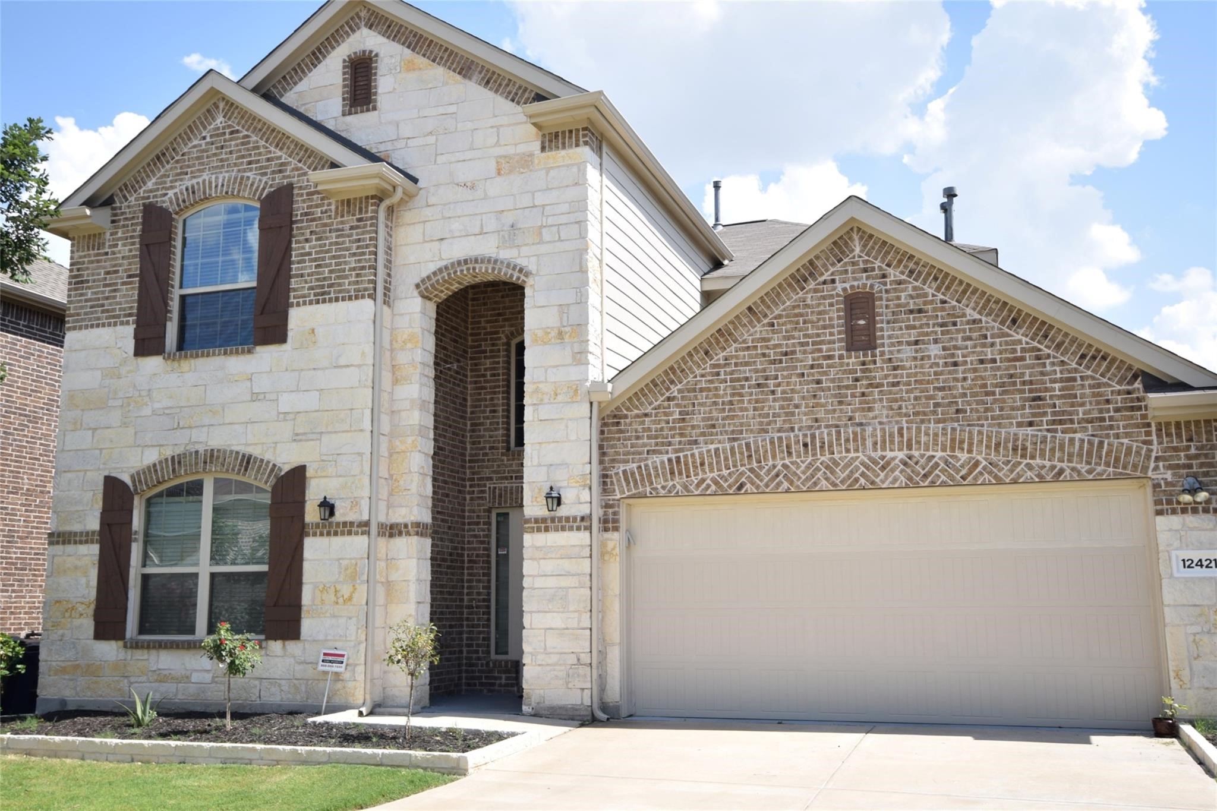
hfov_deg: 61.9
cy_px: 406
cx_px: 608
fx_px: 1014
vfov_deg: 43.6
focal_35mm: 30
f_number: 8
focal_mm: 20
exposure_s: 1/160
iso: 100
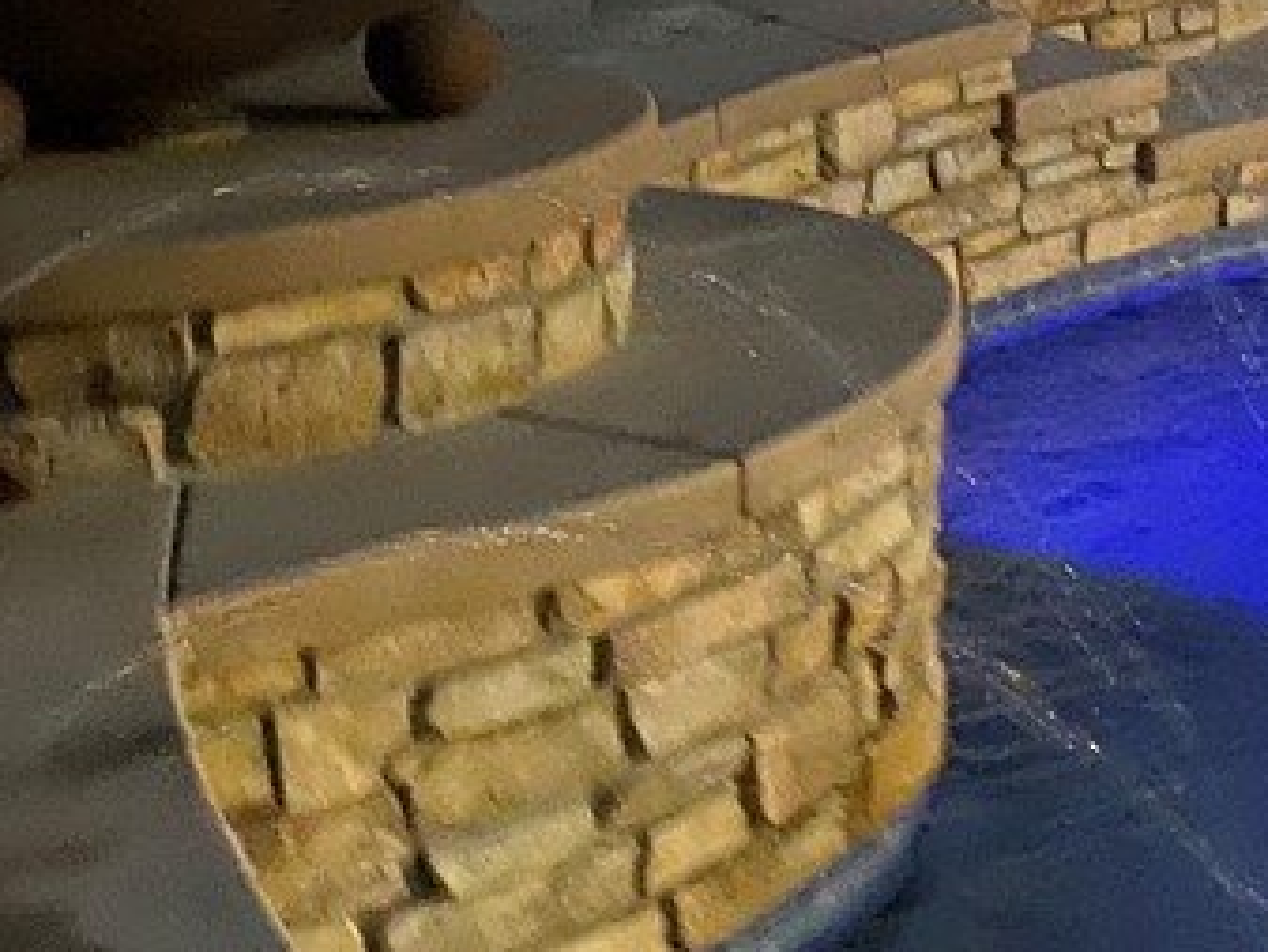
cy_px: 230
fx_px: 2895
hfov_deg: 22.9
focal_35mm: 79
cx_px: 1475
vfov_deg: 18.5
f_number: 1.8
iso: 1250
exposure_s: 1/15
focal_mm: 4.25
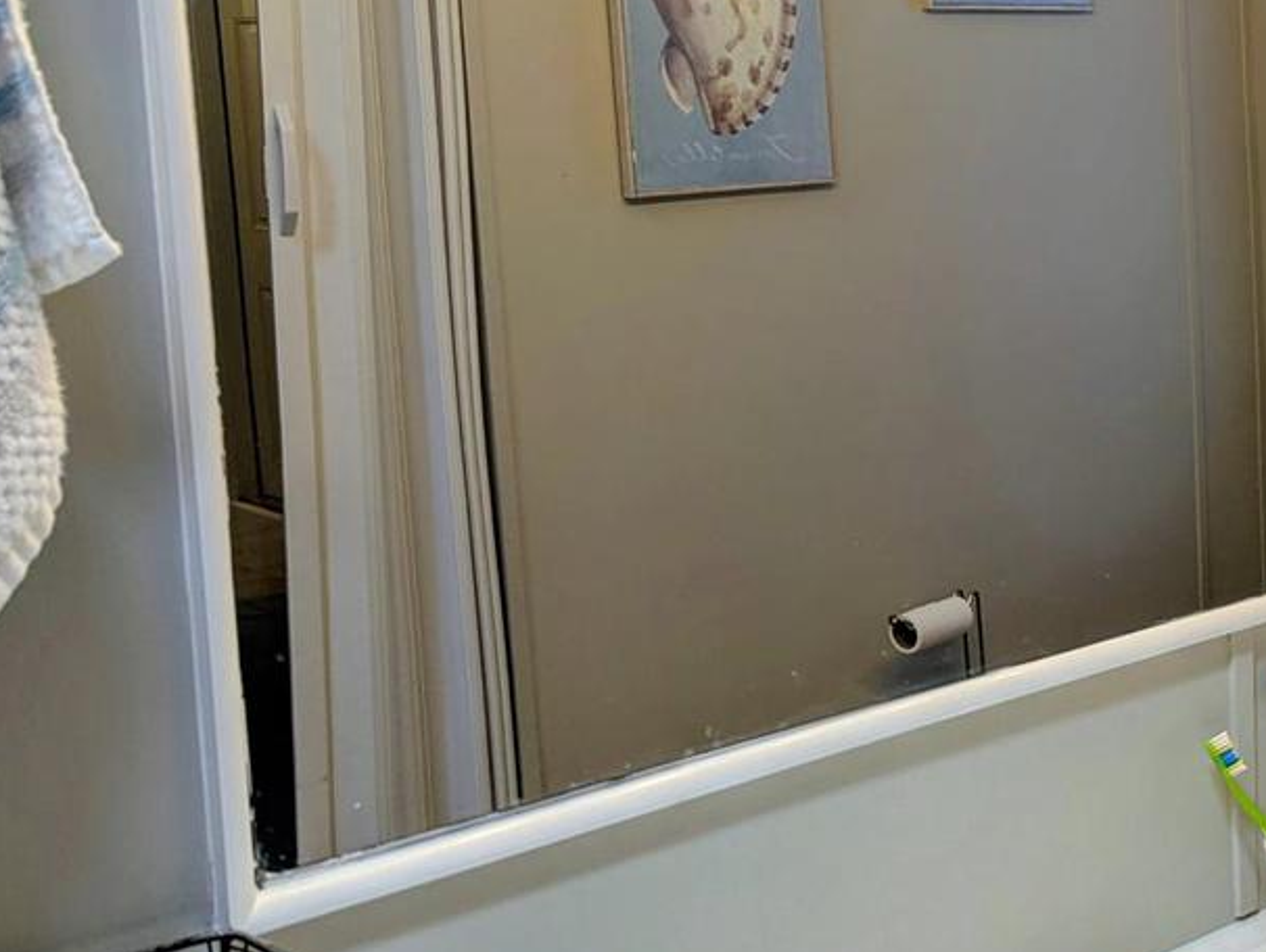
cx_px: 1460
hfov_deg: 29.7
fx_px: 2087
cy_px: 376
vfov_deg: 25.7
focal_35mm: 57
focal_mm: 6.81
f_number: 1.85
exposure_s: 1/60
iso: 35
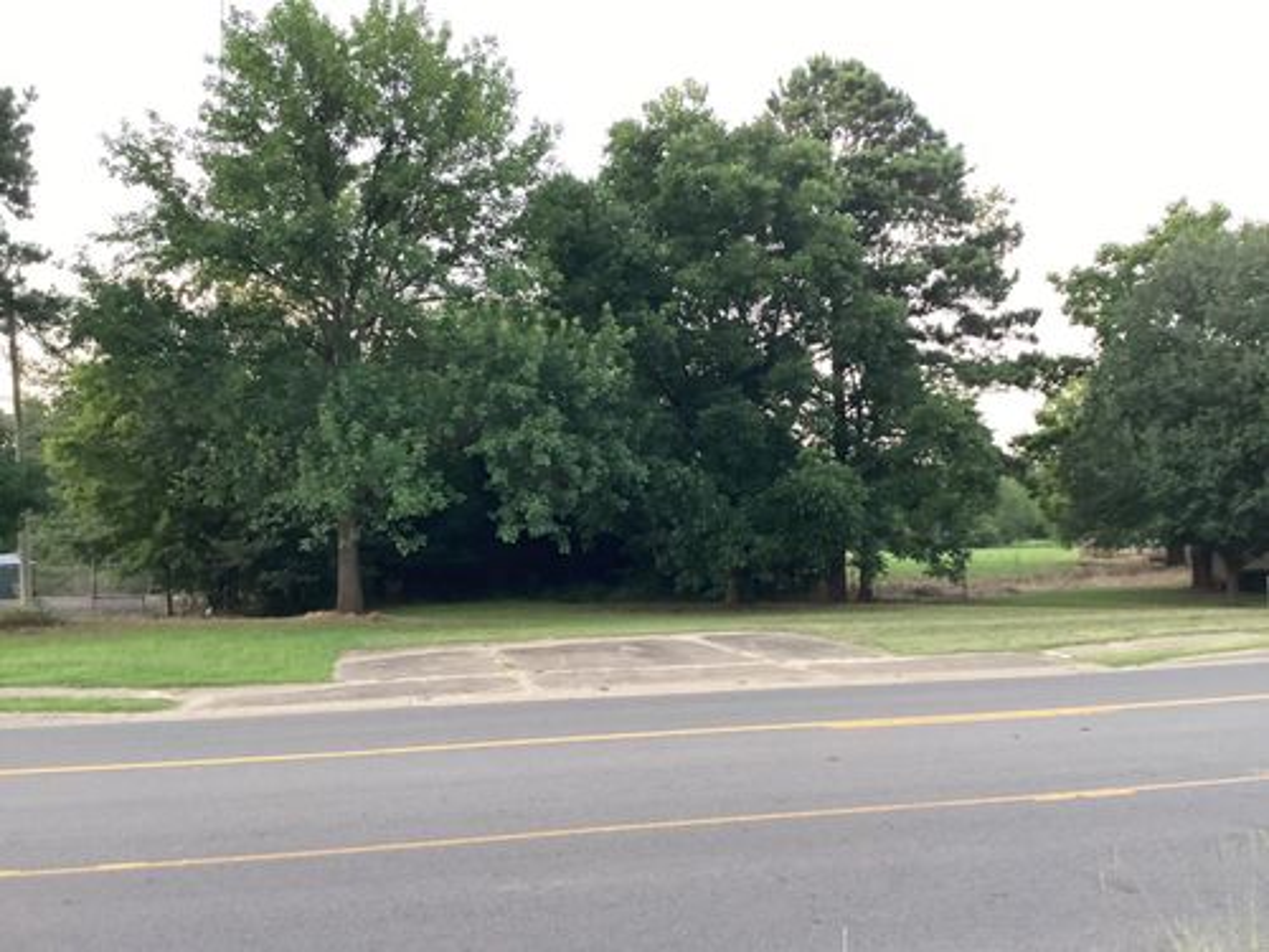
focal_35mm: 31
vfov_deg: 45.4
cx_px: 634
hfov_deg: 58.4
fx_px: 1136
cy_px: 476
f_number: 2.4
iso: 250
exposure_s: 1/60
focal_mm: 3.3
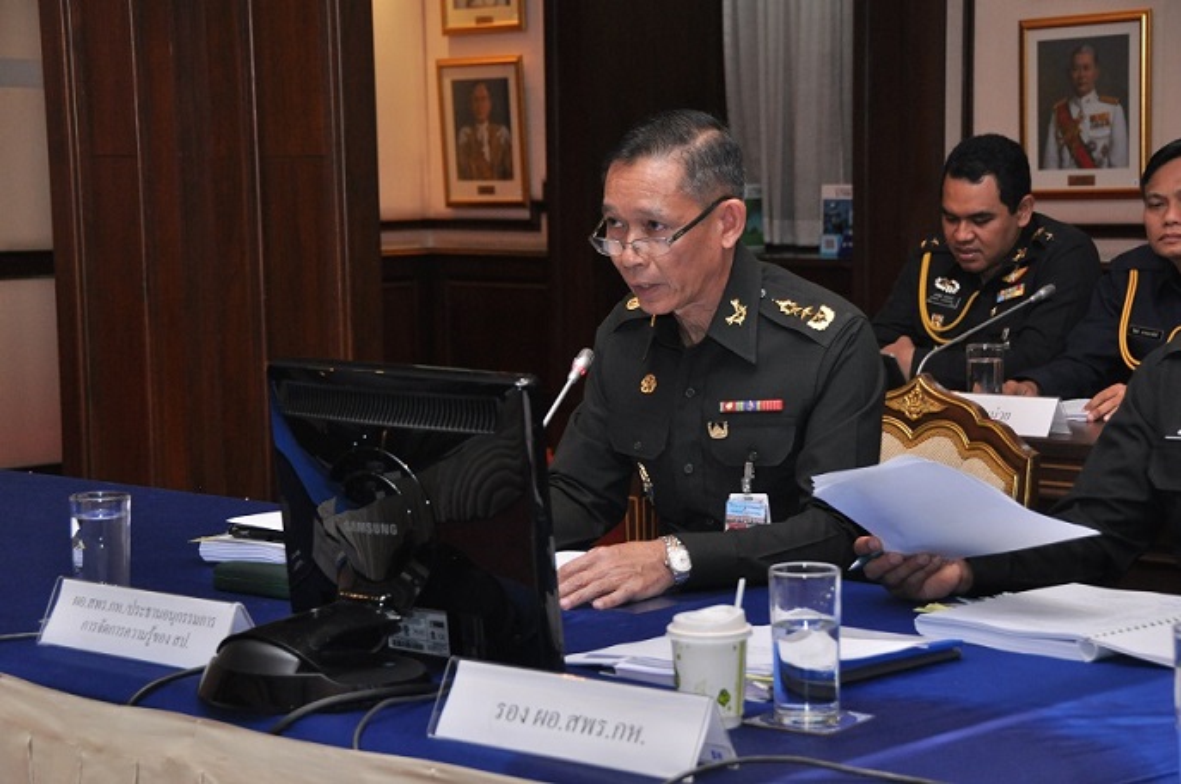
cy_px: 392
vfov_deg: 16.5
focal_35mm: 82
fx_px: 2703
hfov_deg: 24.6
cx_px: 590
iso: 800
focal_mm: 55
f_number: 6.3
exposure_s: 1/80
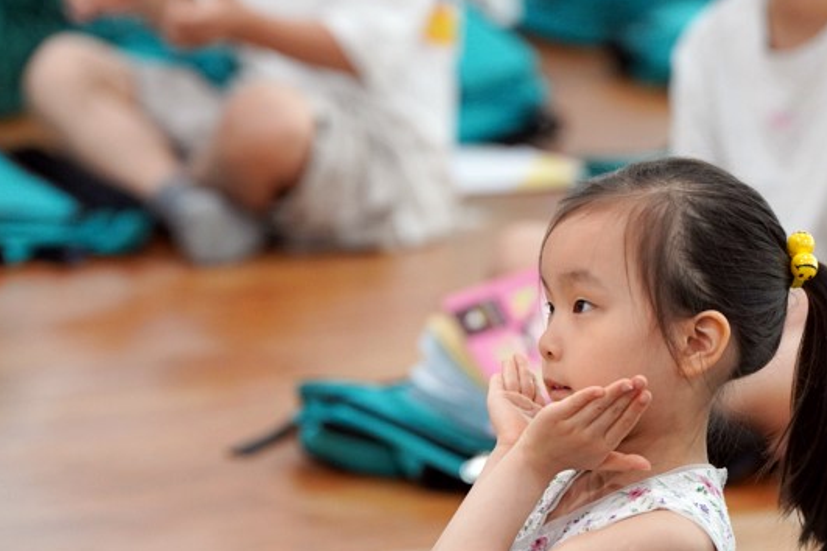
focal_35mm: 334
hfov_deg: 6.2
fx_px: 7672
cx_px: 520
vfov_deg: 4.1
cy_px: 355
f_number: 4
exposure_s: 1/200
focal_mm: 197
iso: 2000
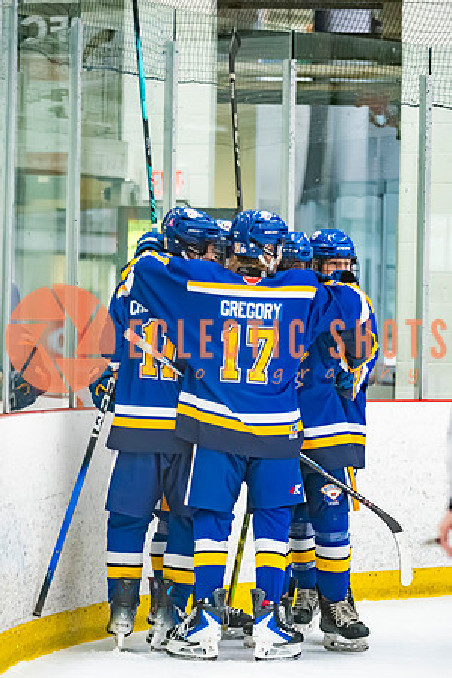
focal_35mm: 199
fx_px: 3739
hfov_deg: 6.9
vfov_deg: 10.4
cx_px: 226
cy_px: 339
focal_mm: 130
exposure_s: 1/640
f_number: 2.8
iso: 5000
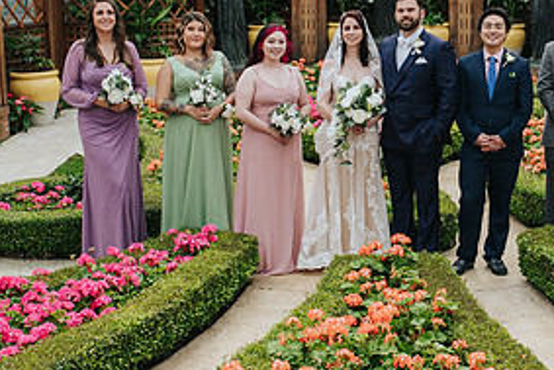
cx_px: 412
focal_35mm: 75
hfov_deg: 26.6
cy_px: 121
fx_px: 1155
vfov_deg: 18.2
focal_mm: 35
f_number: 3.5
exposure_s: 1/1250
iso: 500
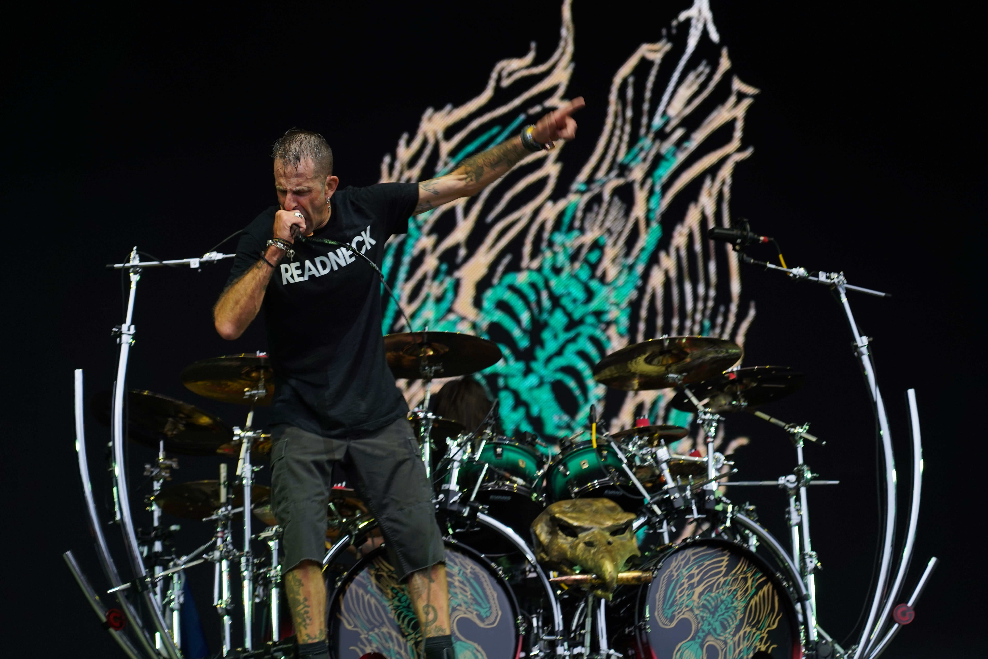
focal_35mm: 105
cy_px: 330
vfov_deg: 13.0
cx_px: 494
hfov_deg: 19.5
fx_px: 2881
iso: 250
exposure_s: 1/125
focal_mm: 105
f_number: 4
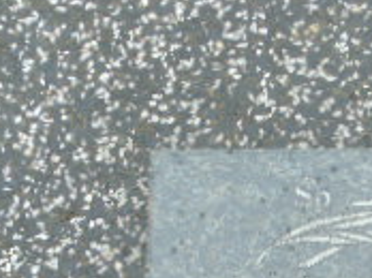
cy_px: 385
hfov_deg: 21.2
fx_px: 987
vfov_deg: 15.1
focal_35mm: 92
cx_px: 259
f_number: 3
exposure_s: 1/125
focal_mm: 4.5
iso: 160
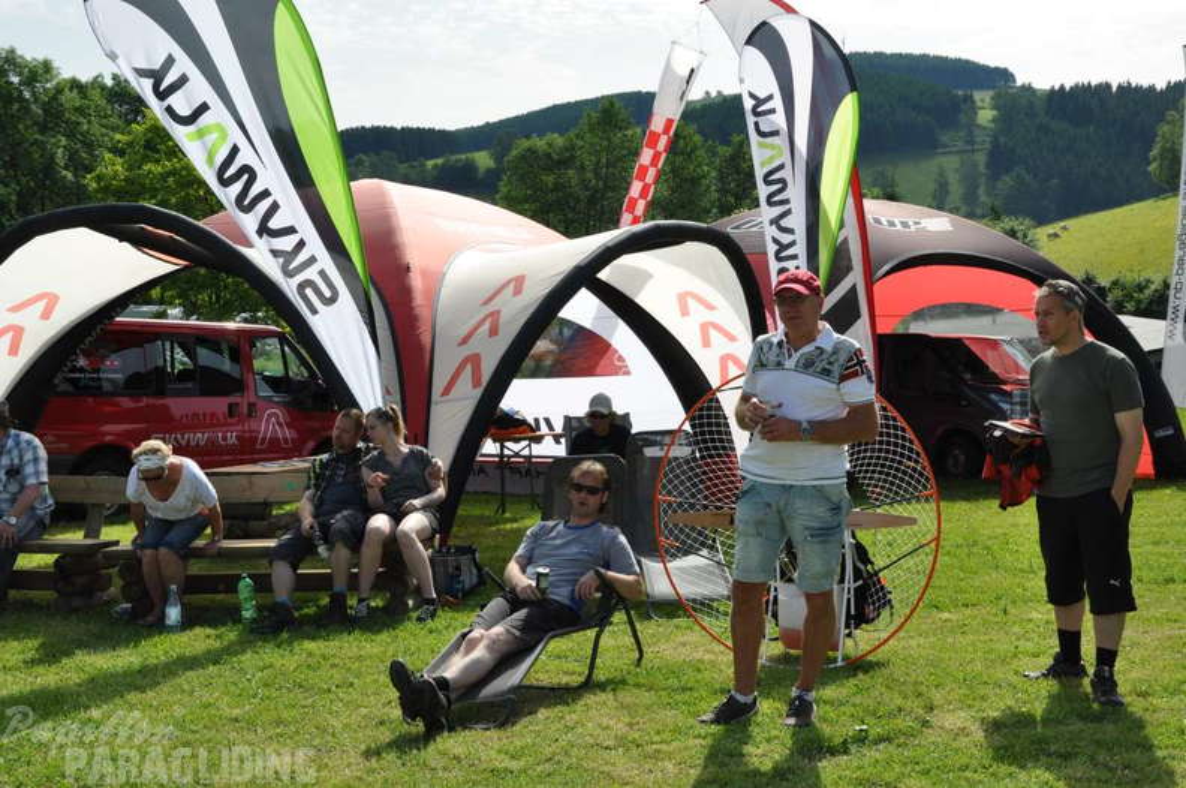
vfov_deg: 28.0
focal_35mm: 48
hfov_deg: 41.2
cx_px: 593
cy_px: 394
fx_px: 1579
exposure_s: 1/200
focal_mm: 32
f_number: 13
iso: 200
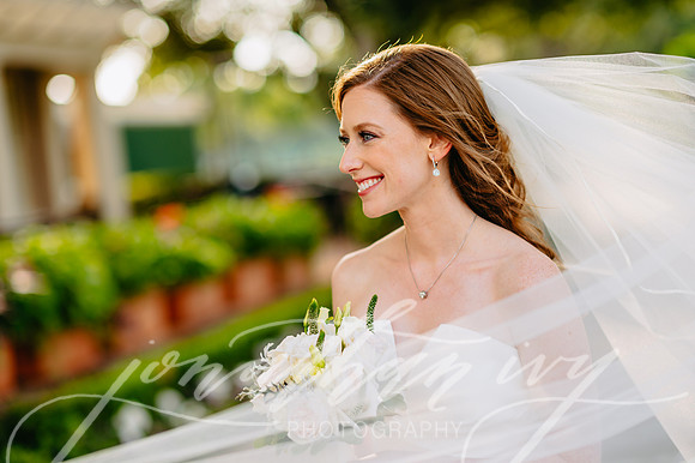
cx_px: 348
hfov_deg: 23.9
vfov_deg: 16.1
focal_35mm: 85
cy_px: 232
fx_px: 1640
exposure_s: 1/640
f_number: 2
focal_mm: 85
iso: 100
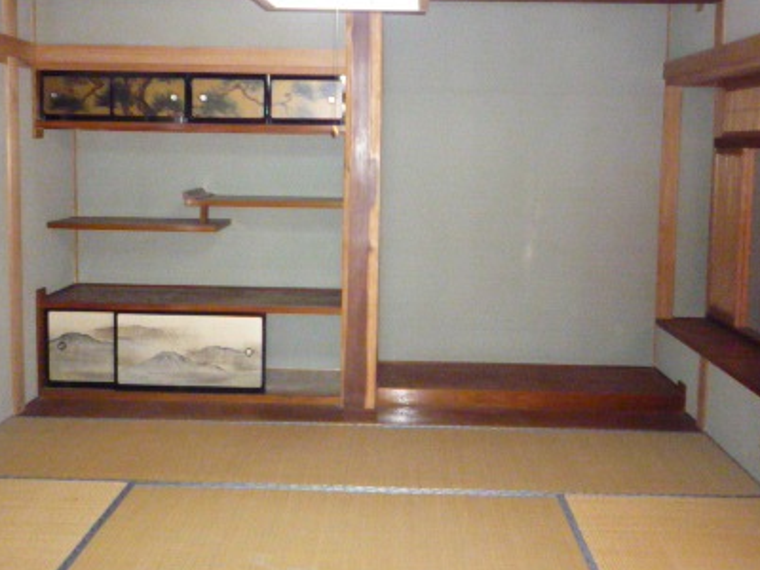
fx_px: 878
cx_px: 378
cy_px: 224
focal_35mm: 40
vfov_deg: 35.8
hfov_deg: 46.8
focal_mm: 4.4
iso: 1000
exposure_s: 1/30
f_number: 2.8
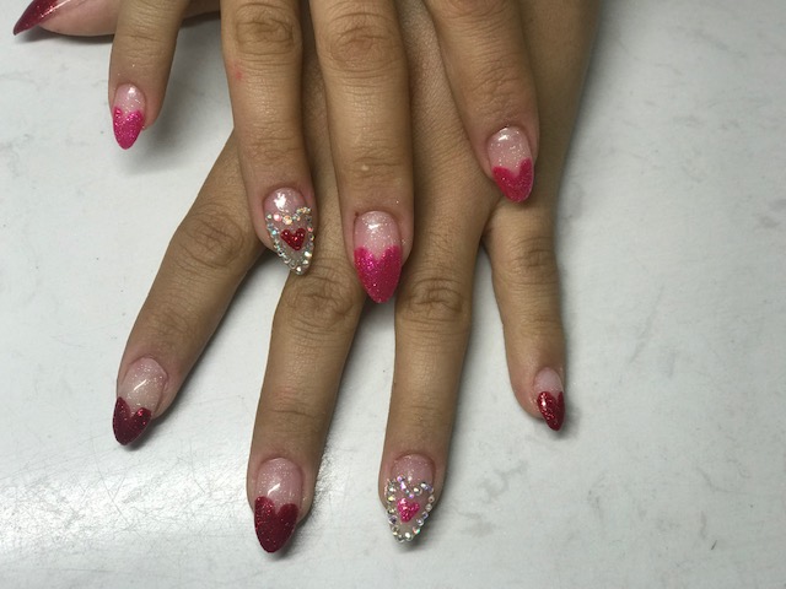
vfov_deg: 25.7
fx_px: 1294
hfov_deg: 33.8
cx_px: 393
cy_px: 294
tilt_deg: -71.7
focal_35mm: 57
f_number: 2.8
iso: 25
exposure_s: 1/60
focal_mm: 6.6
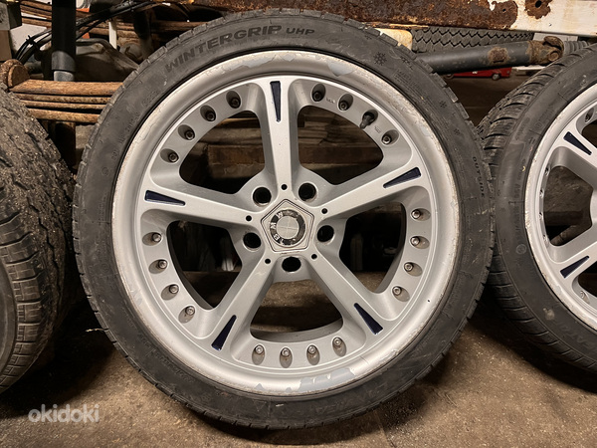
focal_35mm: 26
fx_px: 448
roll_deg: +0.0
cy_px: 224
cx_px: 298
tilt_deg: -32.2
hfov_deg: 67.3
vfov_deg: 53.1
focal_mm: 5.1
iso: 400
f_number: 1.6
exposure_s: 1/50
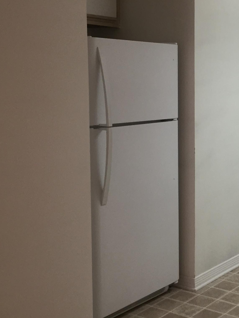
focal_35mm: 57
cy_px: 130
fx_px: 525
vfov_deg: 33.7
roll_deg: -0.9
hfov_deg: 24.5
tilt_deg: -5.9
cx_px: 237
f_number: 2.2
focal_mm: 4.15
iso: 50
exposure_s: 1/30
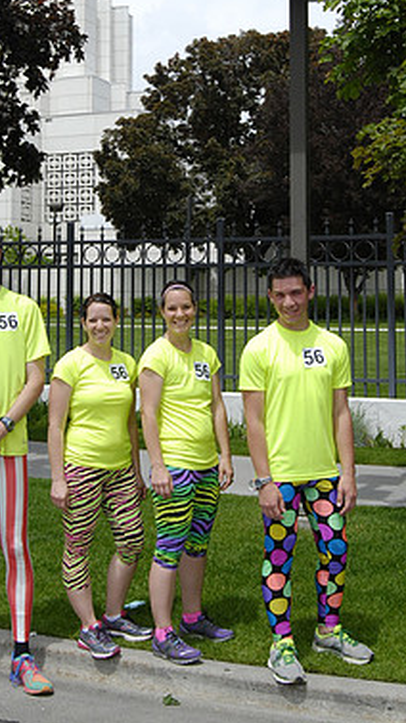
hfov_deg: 20.7
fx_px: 1113
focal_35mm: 58
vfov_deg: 35.5
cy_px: 207
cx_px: 165
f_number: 10
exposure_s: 1/640
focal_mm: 24
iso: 400
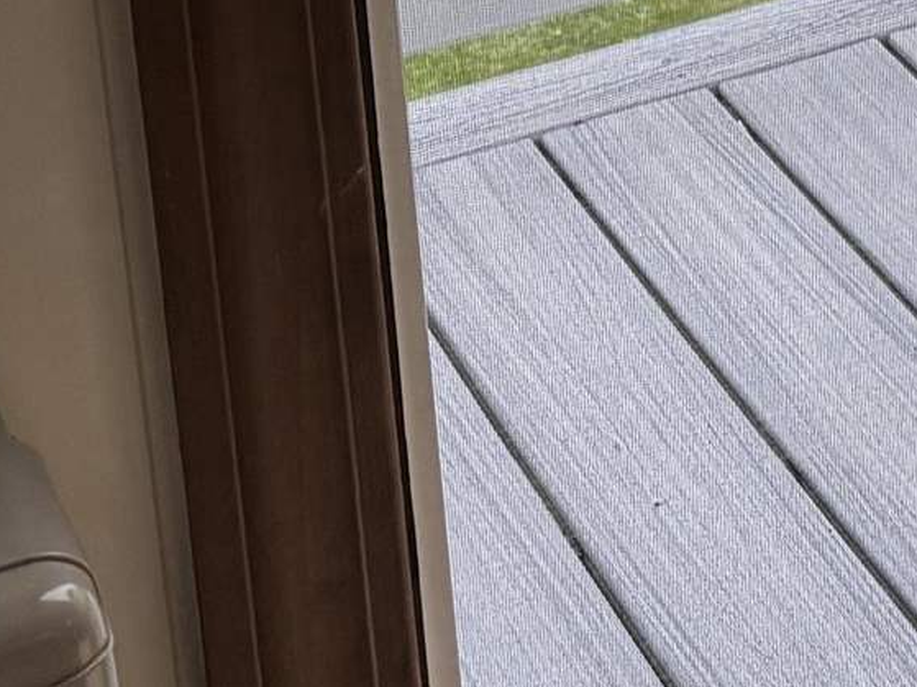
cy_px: -879
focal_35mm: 132
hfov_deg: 12.4
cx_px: 2055
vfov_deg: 10.0
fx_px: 3496
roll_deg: +0.1
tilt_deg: -11.7
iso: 80
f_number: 1.78
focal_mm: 6.76
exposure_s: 1/995
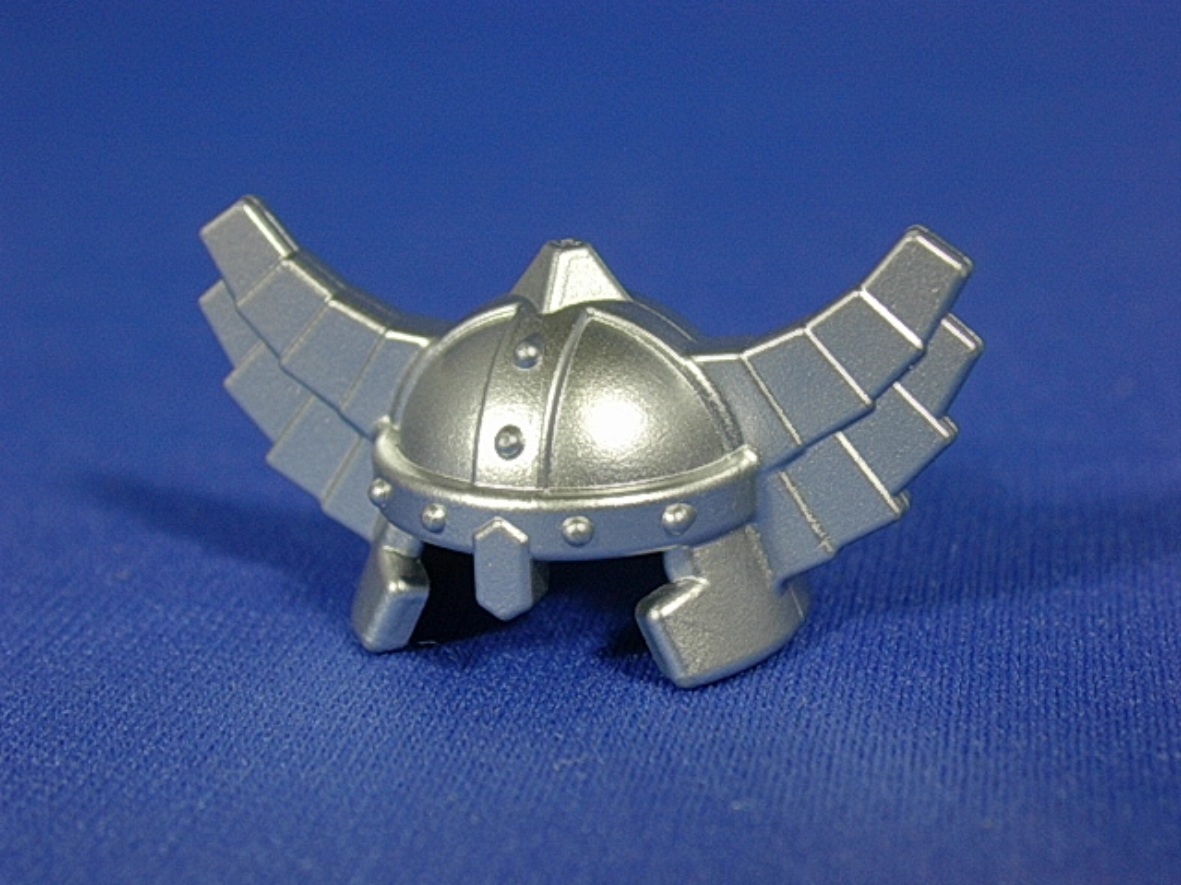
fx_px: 2559
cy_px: 442
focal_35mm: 75
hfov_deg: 26.0
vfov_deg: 19.6
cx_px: 590
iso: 70
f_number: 3.8
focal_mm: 11.3
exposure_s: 1/11.3
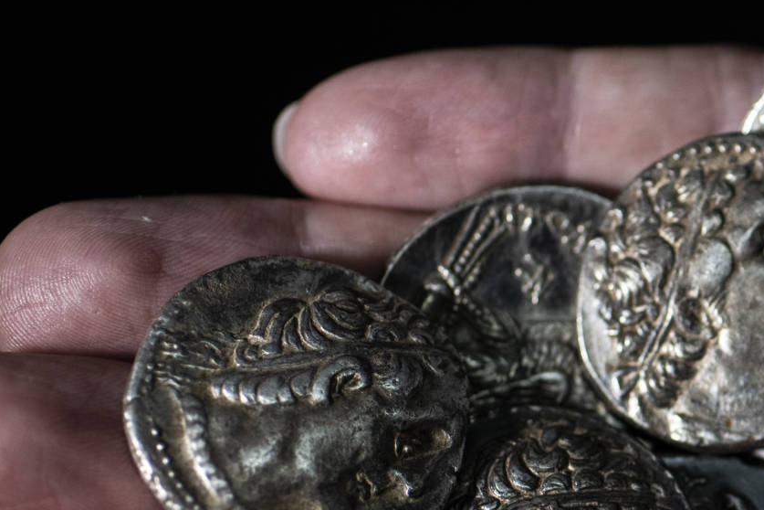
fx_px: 3247
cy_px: 399
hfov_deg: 13.0
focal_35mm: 153
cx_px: 963
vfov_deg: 9.0
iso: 500
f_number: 2.8
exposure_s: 1/400
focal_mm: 50
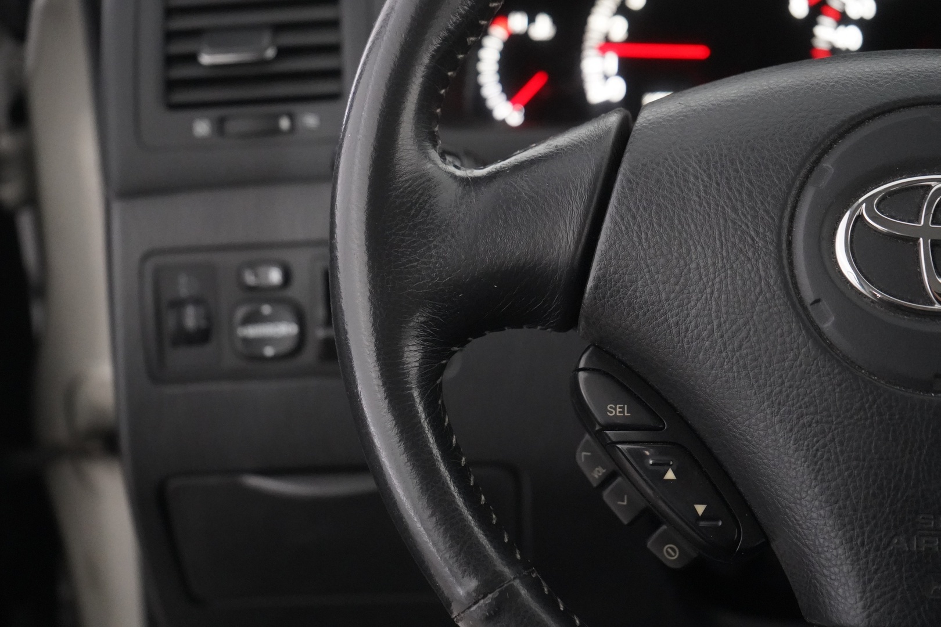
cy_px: 314
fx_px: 1673
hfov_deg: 31.4
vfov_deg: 21.2
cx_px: 470
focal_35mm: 64
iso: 12800
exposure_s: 1/60
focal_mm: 64
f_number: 5.6
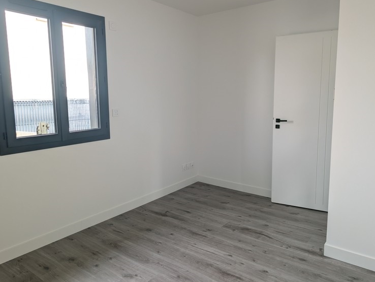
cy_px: 133
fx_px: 282
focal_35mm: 26
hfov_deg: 67.2
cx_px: 187
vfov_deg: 53.2
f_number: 1.68
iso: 55
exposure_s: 1/90
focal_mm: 6.9
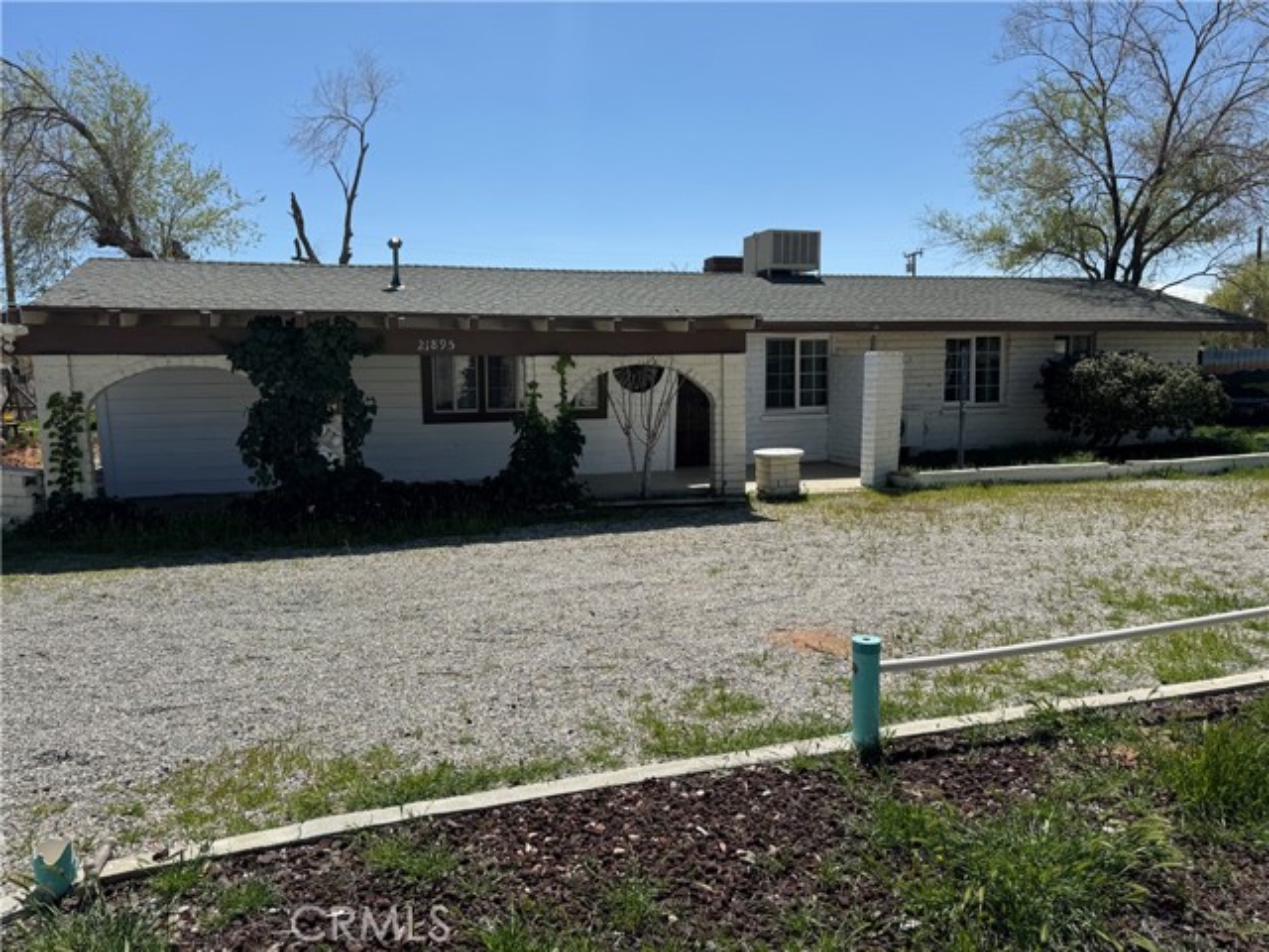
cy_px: 476
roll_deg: +0.8
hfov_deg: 71.6
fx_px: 880
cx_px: 634
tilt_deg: -5.9
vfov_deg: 56.8
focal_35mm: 24
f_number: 1.78
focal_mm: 6.86
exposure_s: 1/7092
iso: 80
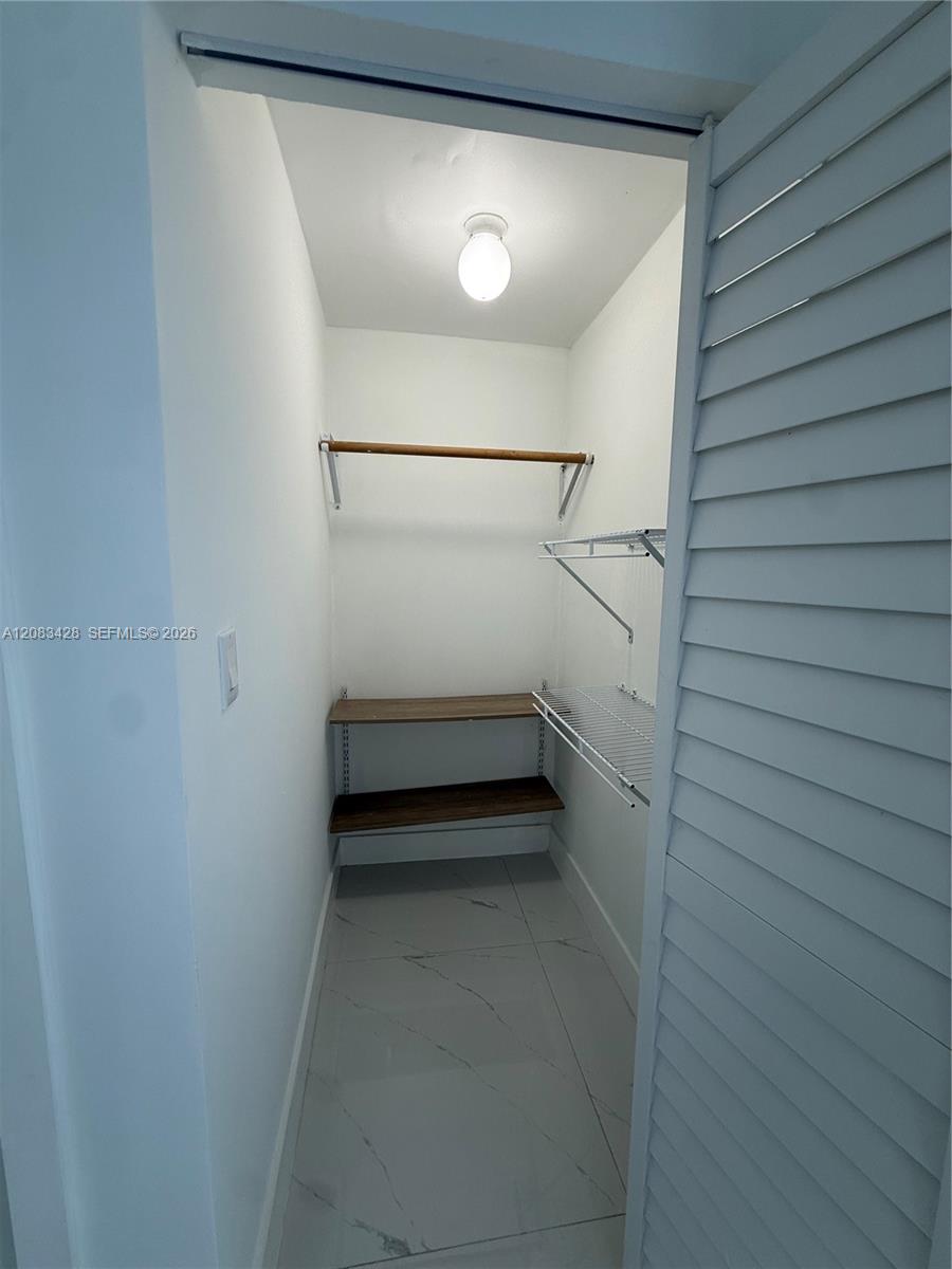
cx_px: 476
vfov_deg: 102.1
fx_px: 513
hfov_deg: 85.7
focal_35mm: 14
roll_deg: -1.2
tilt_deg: -6.9
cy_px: 634
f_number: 2.2
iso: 64
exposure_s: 1/120
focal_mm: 2.22
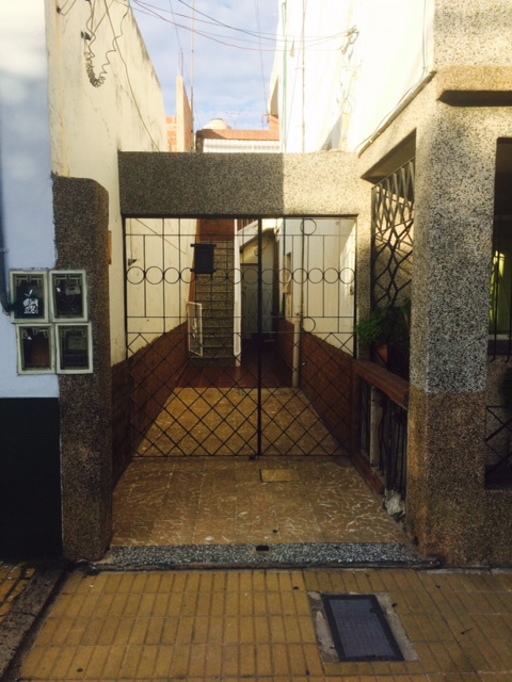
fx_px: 572
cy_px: 341
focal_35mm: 29
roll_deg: +1.6
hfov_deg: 48.2
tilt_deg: -5.0
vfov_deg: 61.7
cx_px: 256
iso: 32
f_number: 2.2
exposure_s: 1/1140
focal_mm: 4.15
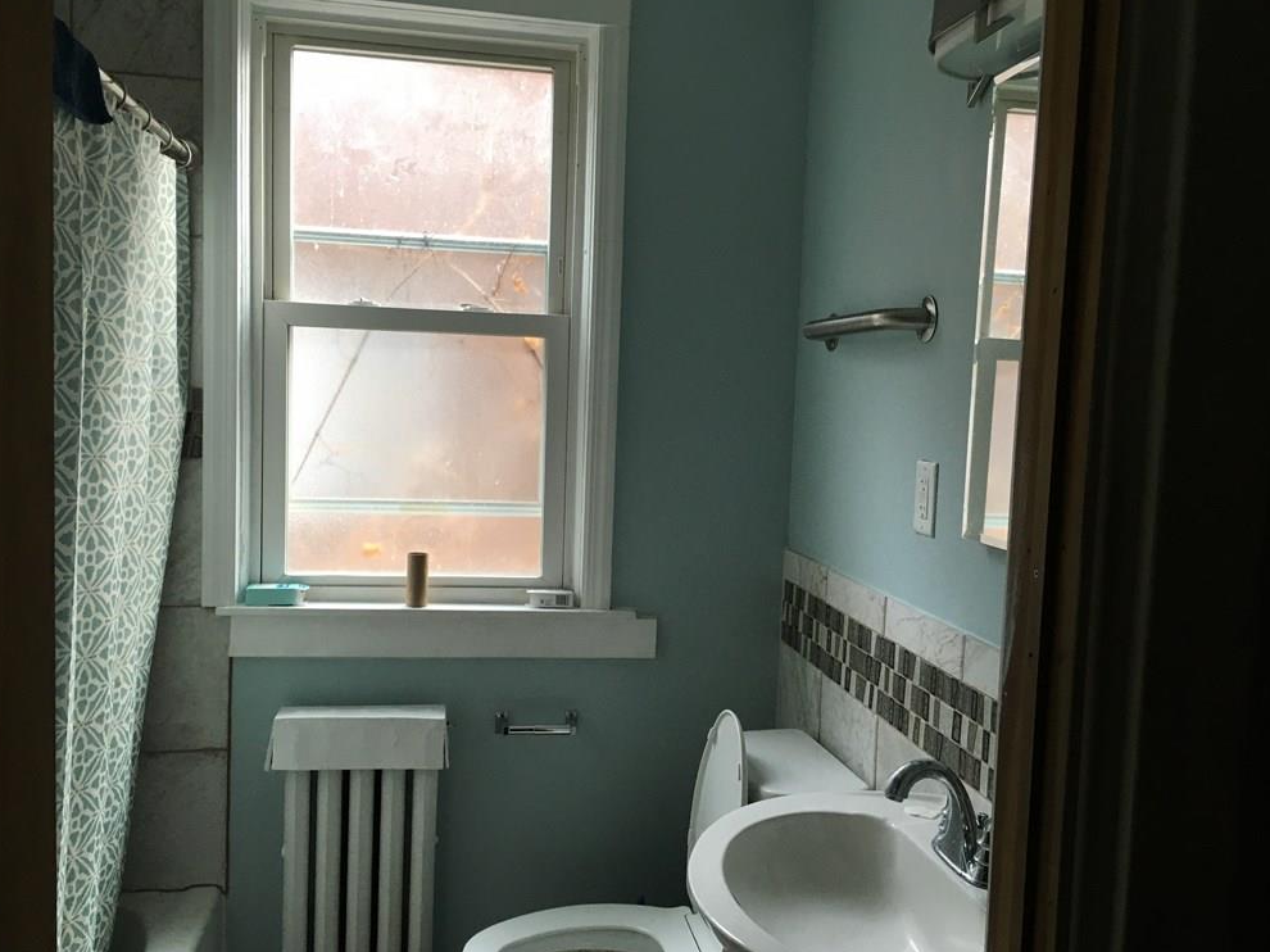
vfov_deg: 46.8
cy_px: 482
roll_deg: -2.1
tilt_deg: -2.7
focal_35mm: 30
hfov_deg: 60.0
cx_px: 638
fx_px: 1100
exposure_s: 1/30
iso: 40
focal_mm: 4.15
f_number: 2.2
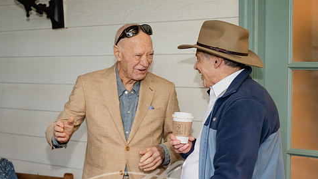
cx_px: 147
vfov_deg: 16.1
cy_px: 123
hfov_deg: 28.2
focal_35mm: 75
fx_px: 632
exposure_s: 1/160
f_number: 3.2
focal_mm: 59
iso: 4000
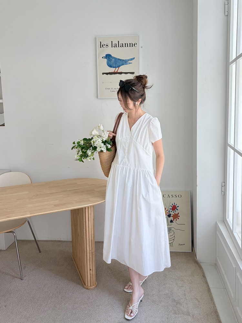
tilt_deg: -6.3
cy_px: 162
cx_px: 121
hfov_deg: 53.1
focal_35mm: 26
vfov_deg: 67.3
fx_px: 242
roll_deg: +1.2
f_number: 1.6
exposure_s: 1/121
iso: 80
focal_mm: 5.96
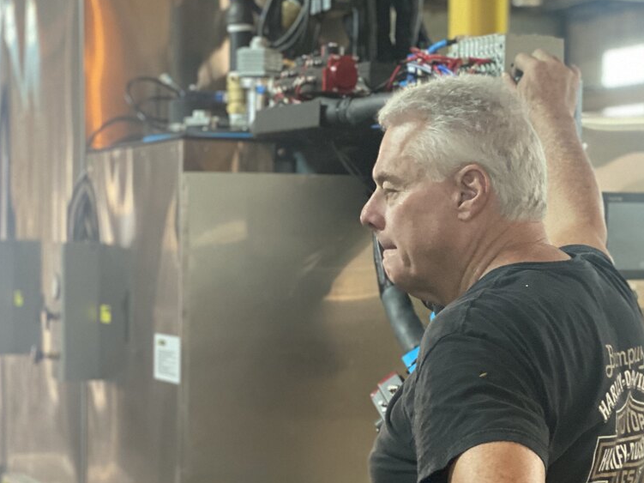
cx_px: 332
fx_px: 1804
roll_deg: -1.2
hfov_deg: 20.2
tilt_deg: -4.3
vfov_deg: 15.2
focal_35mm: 97
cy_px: 376
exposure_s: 1/40
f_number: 2
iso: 400
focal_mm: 6
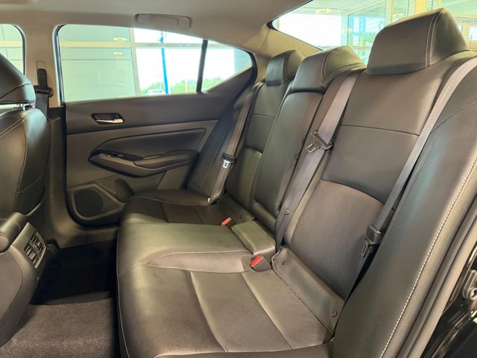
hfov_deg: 71.6
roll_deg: +2.5
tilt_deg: -14.0
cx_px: 238
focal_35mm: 24
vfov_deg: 56.8
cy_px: 179
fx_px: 331
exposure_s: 1/40
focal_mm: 6.76
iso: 800
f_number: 1.78
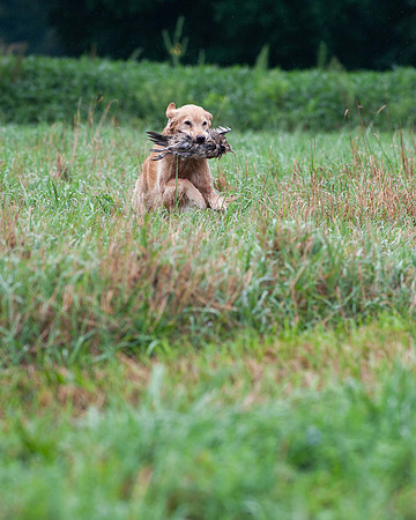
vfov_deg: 6.4
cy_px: 279
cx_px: 236
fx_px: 4645
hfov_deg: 5.1
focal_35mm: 302
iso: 800
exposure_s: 1/800
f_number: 4.5
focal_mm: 200
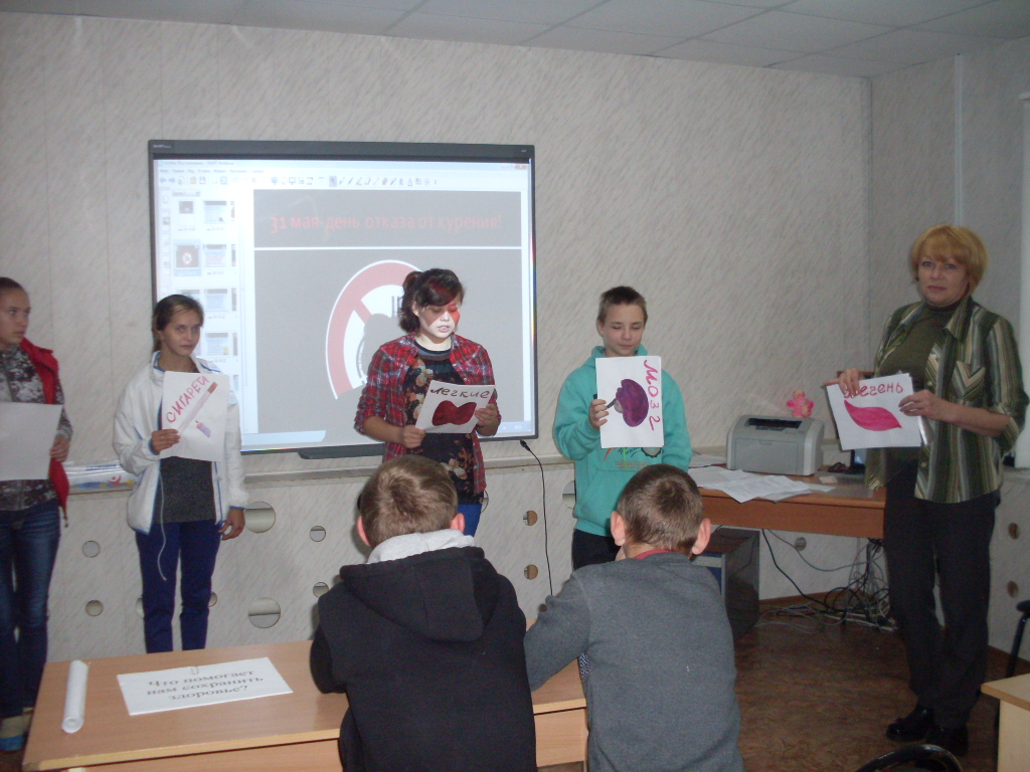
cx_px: 515
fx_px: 1131
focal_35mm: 38
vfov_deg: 37.7
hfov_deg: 49.0
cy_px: 386
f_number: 2.8
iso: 160
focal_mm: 6.3
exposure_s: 1/45
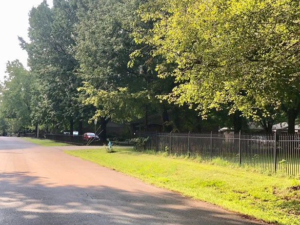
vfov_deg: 29.6
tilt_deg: +2.2
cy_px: 139
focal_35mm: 49
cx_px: 118
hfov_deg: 38.7
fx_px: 425
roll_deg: -1.7
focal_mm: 3.99
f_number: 1.8
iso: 20
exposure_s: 1/760
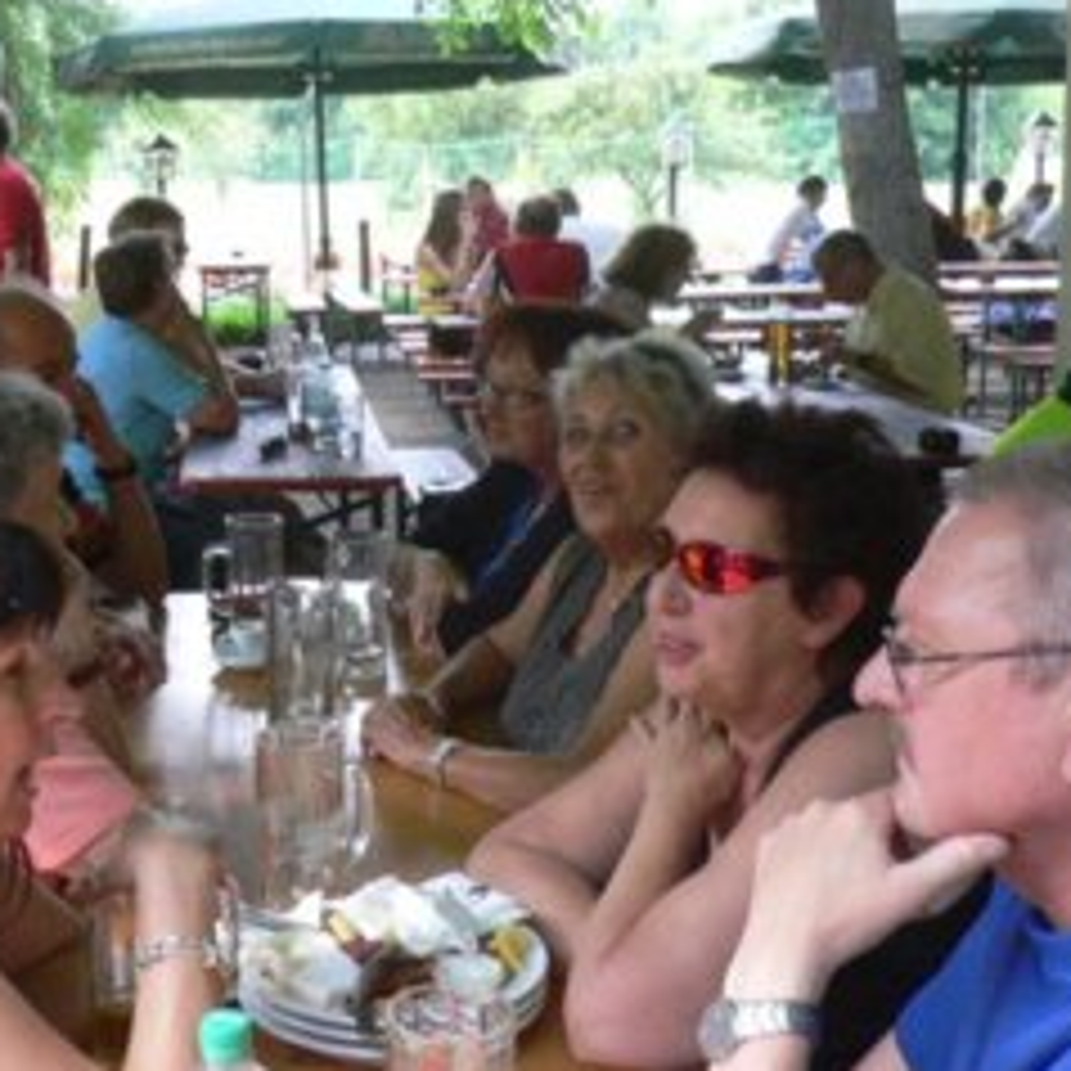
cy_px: 495
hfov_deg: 32.6
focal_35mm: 52
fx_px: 1820
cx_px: 382
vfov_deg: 32.8
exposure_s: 1/50
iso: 100
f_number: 2.8
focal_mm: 5.8
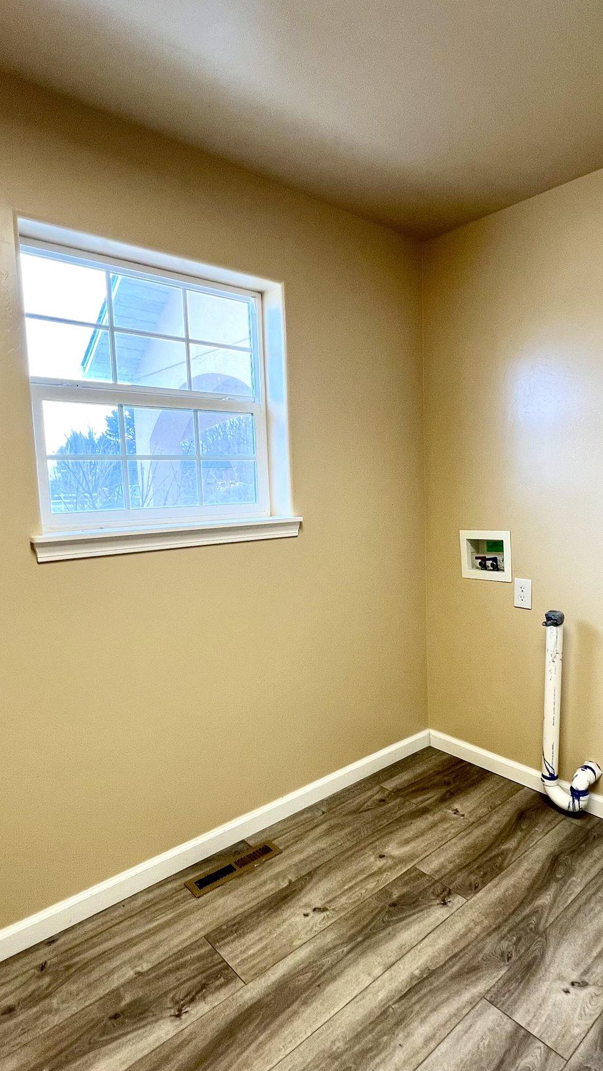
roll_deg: +1.5
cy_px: 540
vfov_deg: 89.6
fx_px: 540
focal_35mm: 19
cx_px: 343
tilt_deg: -6.3
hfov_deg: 58.1
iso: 64
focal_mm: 1.57
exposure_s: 1/120
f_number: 1.8
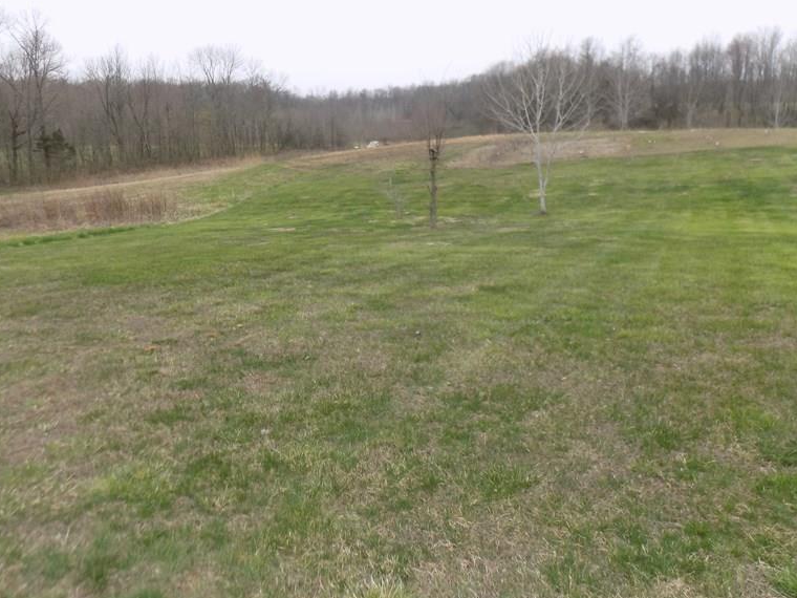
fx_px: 714
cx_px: 379
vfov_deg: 45.3
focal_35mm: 31
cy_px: 253
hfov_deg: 58.3
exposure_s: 1/320
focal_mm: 4
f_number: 3.1
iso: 80
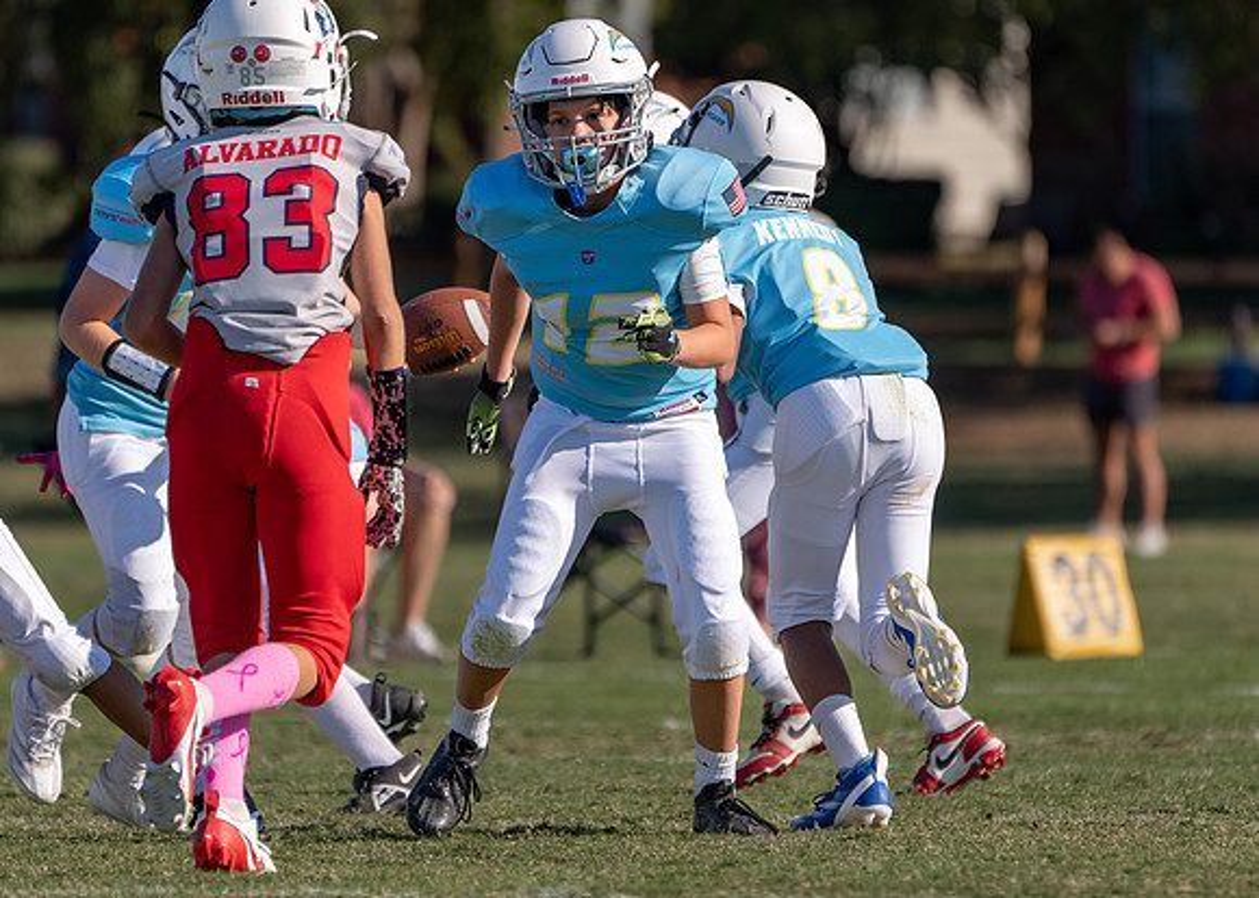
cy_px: 430
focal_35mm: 642
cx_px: 601
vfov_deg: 2.2
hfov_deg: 3.1
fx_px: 22958
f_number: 5.6
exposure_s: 1/1250
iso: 200
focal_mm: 400
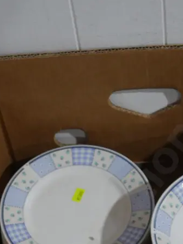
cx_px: 117
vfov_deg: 20.0
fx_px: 677
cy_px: 225
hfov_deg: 15.4
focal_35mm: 96
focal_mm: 21
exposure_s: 1/60
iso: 1000
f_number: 4.6
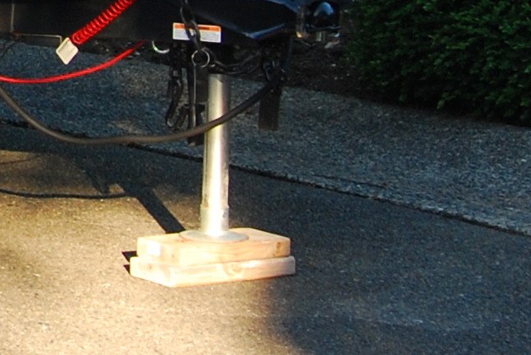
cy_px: -489
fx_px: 4001
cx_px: -933
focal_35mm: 271
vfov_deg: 4.9
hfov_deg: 7.0
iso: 200
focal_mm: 30
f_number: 8
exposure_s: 1/60
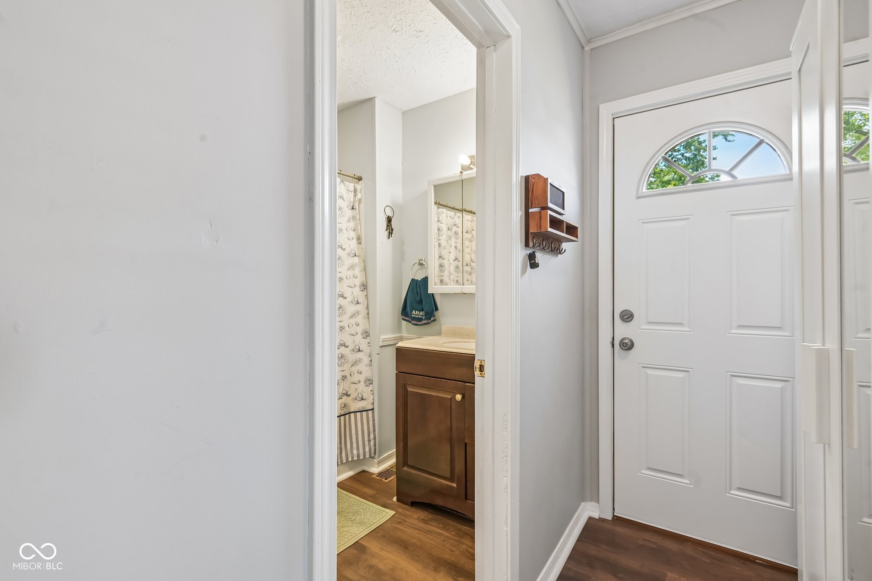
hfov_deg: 96.7
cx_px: 436
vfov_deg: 73.7
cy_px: 290
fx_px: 387
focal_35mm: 16
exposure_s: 1/13
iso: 400
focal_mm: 16
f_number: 8
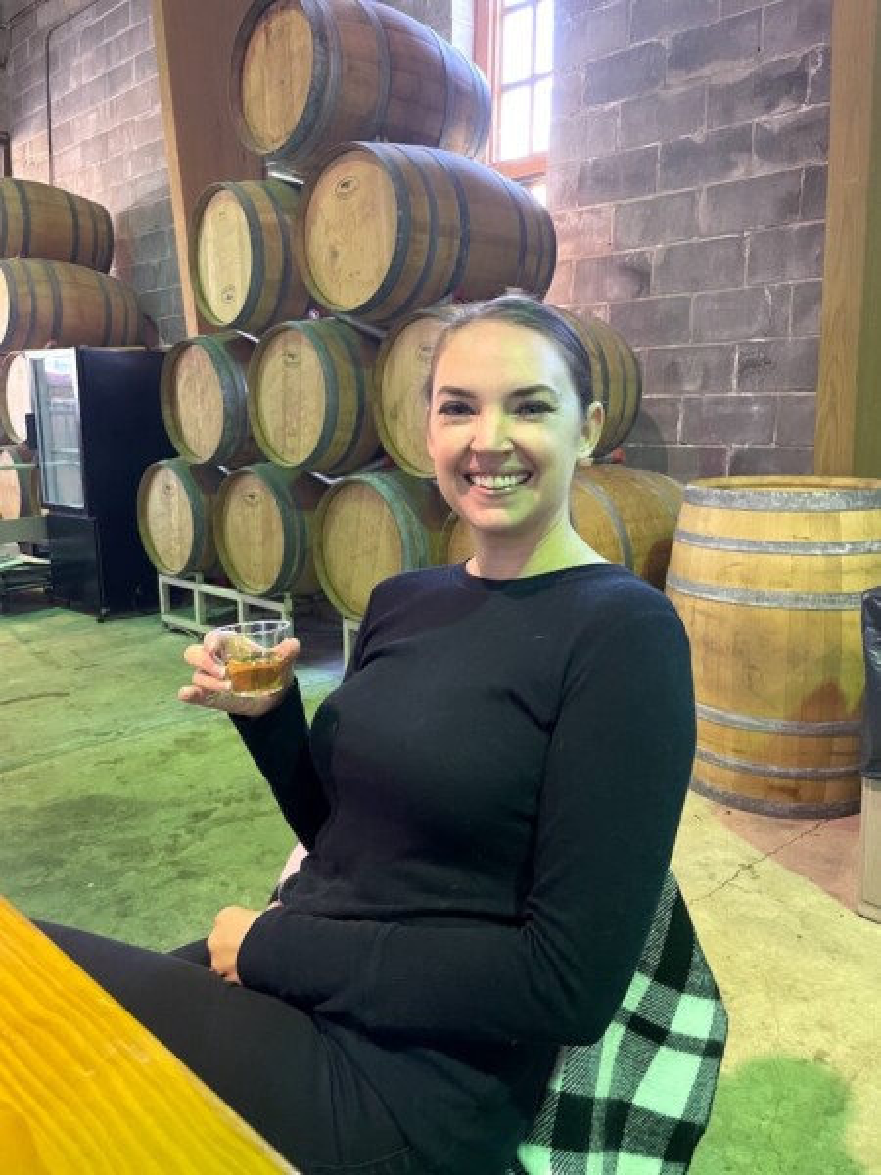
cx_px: 440
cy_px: 588
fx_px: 882
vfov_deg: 67.3
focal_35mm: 26
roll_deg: -1.3
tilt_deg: -8.3
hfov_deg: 53.1
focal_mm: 4.2
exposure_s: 1/30
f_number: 1.6
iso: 500
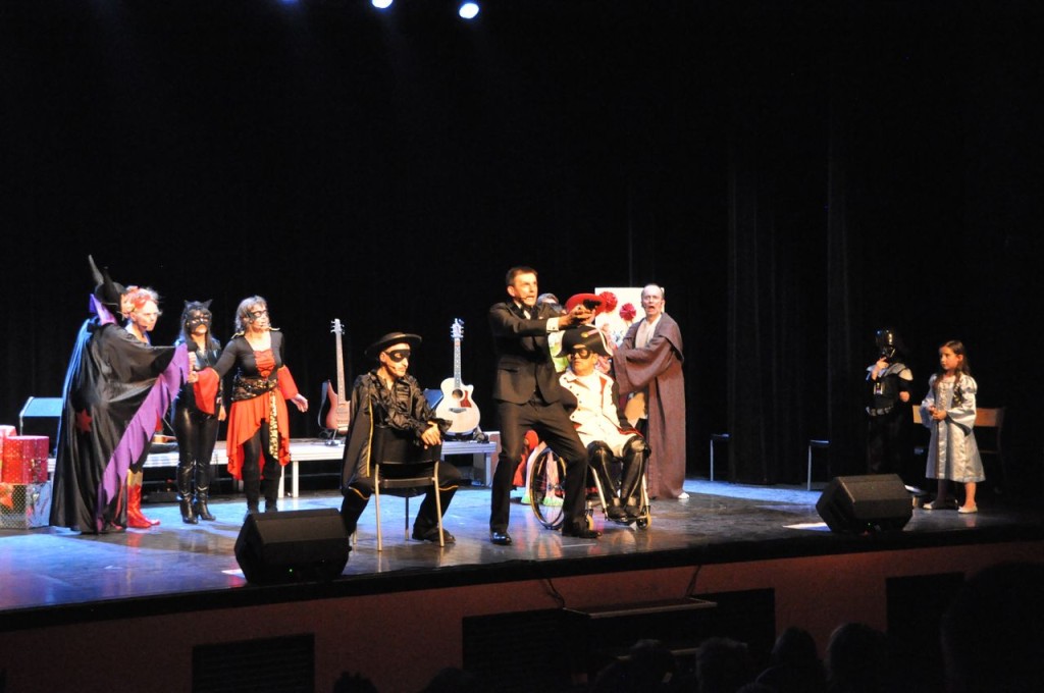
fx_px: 1738
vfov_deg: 22.6
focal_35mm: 60
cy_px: 346
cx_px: 522
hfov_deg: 33.4
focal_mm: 40
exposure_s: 1/20
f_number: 5.6
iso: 3200
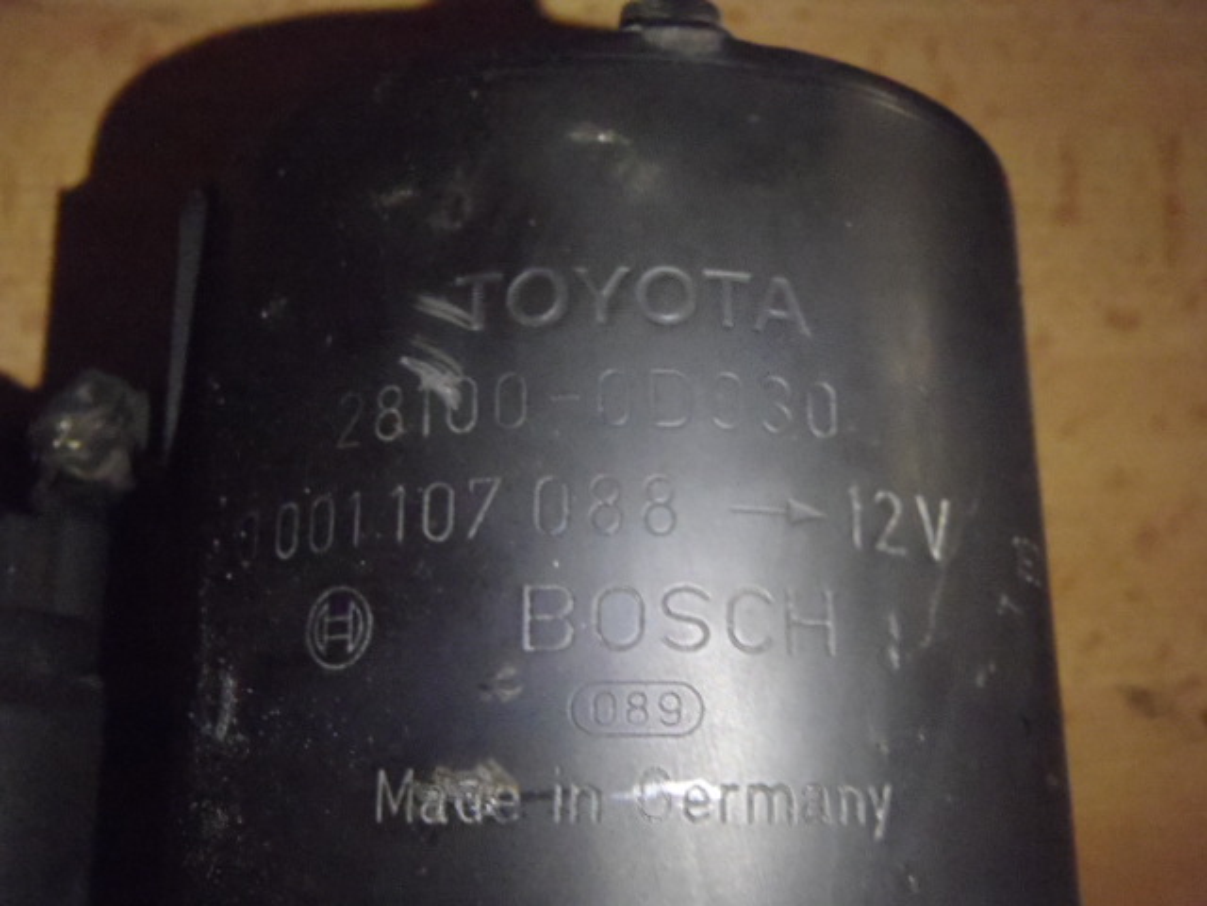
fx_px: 1290
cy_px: 453
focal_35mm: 37
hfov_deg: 50.1
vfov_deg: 38.7
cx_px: 604
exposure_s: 1/25
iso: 1600
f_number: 4.7
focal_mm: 6.64
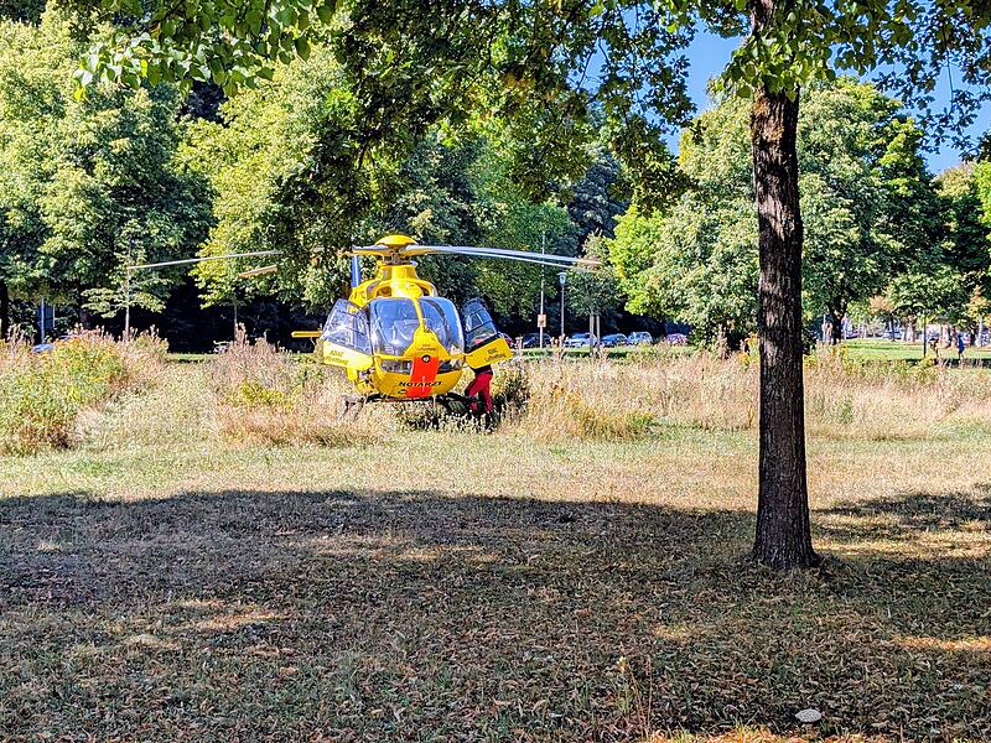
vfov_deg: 29.7
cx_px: 496
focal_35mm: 49
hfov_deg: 38.9
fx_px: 1403
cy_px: 372
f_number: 1.68
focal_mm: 6.9
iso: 19
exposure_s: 1/560
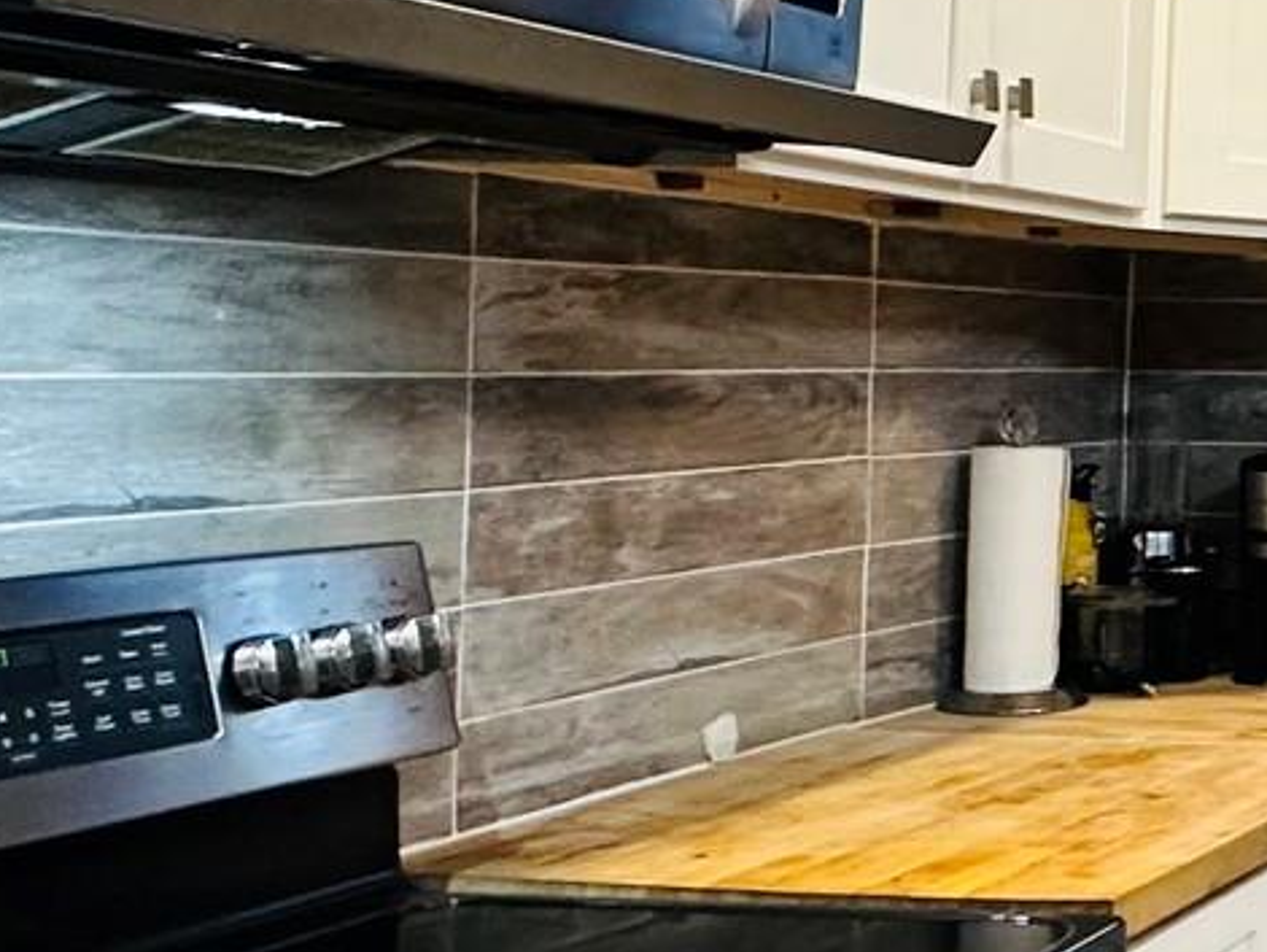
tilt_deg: +1.0
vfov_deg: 24.0
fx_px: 2234
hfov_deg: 23.6
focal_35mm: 61
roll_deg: -2.6
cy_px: 348
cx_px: 2011
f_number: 2.2
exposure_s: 1/60
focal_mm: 2.22
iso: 200
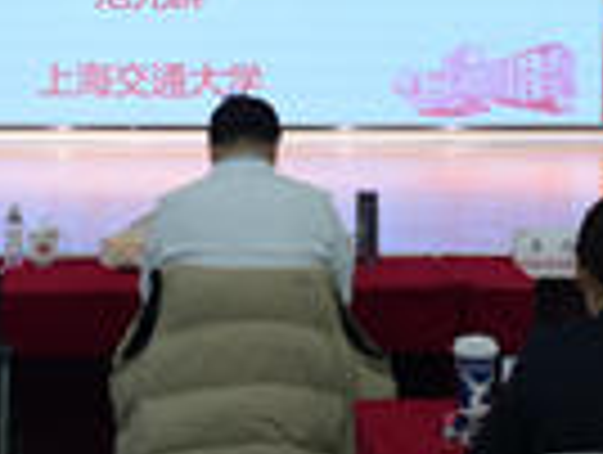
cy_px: 58
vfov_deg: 11.5
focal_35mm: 129
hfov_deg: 15.2
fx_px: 2251
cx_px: 184
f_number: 5
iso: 800
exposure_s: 1/100
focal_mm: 30
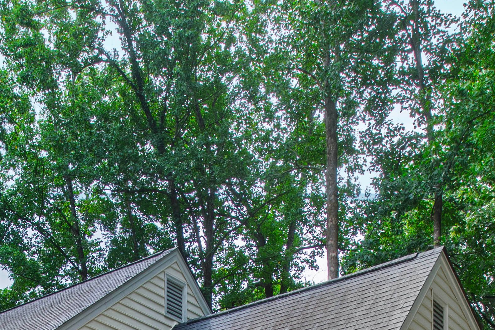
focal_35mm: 53
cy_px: 582
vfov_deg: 19.6
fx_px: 729
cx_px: 135
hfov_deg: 36.8
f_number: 8
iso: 100
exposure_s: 1/60
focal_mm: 10
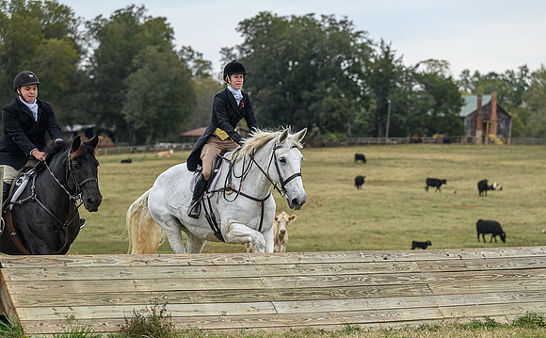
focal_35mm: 150
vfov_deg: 8.7
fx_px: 2229
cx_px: 274
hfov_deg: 14.0
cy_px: 223
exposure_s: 1/800
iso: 500
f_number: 3.5
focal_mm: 120
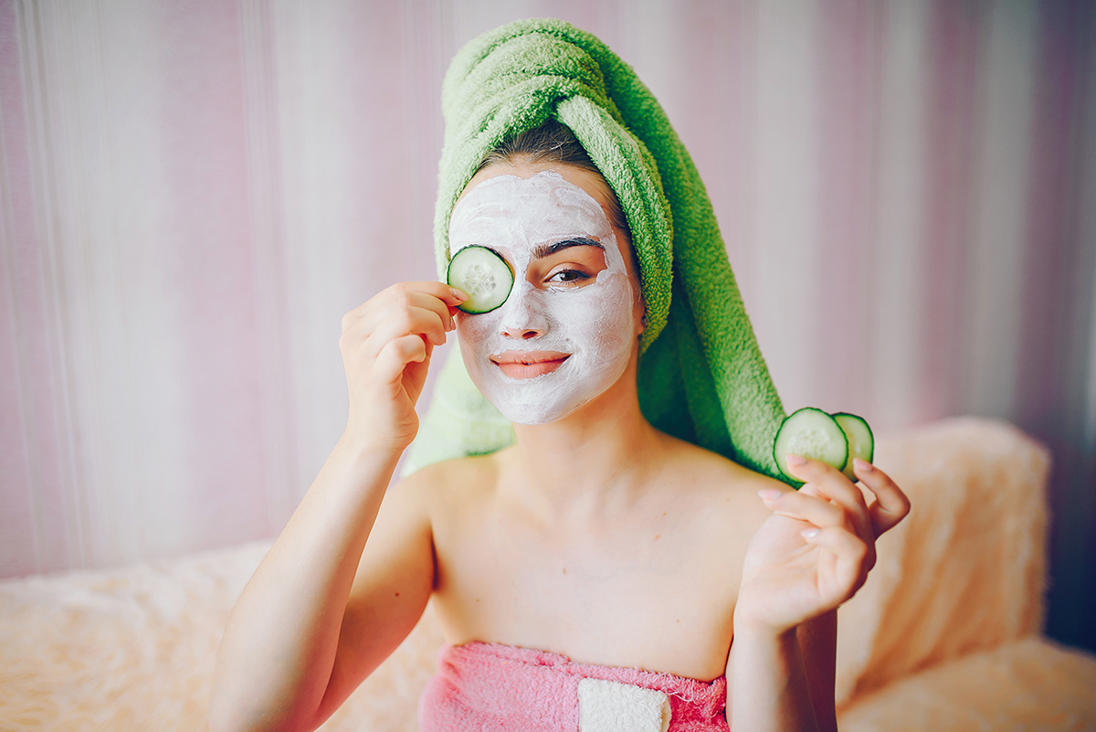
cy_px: 366
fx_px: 1066
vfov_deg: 37.9
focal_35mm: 35
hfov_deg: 54.4
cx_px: 548
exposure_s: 1/400
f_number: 1.6
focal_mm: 35
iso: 160
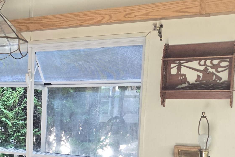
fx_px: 431
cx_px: -58
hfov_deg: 26.5
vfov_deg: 20.0
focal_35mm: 66
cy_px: 154
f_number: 1.8
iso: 125
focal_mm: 5.4
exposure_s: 1/180
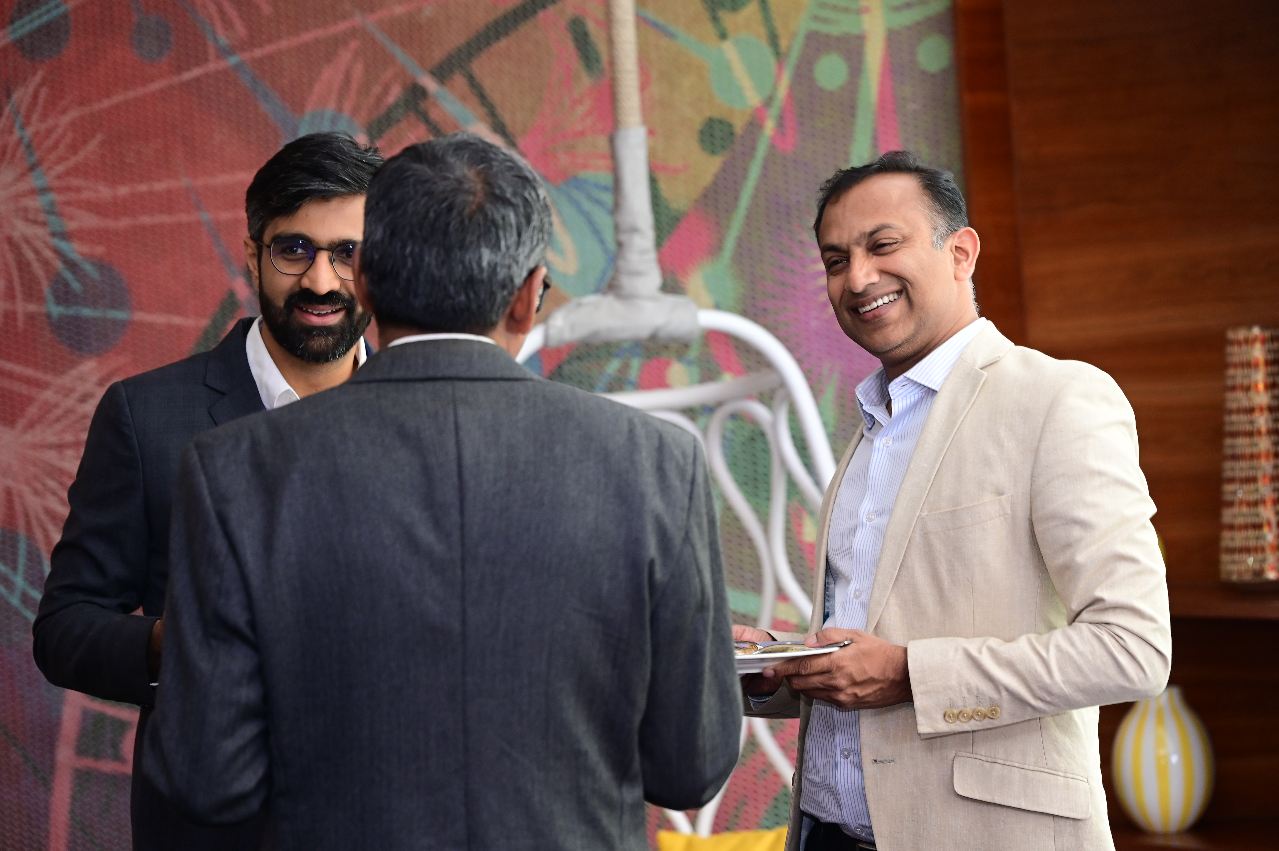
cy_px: 426
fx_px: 4260
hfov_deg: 17.1
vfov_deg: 11.4
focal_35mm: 120
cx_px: 640
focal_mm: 120
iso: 1250
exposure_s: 1/100
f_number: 5
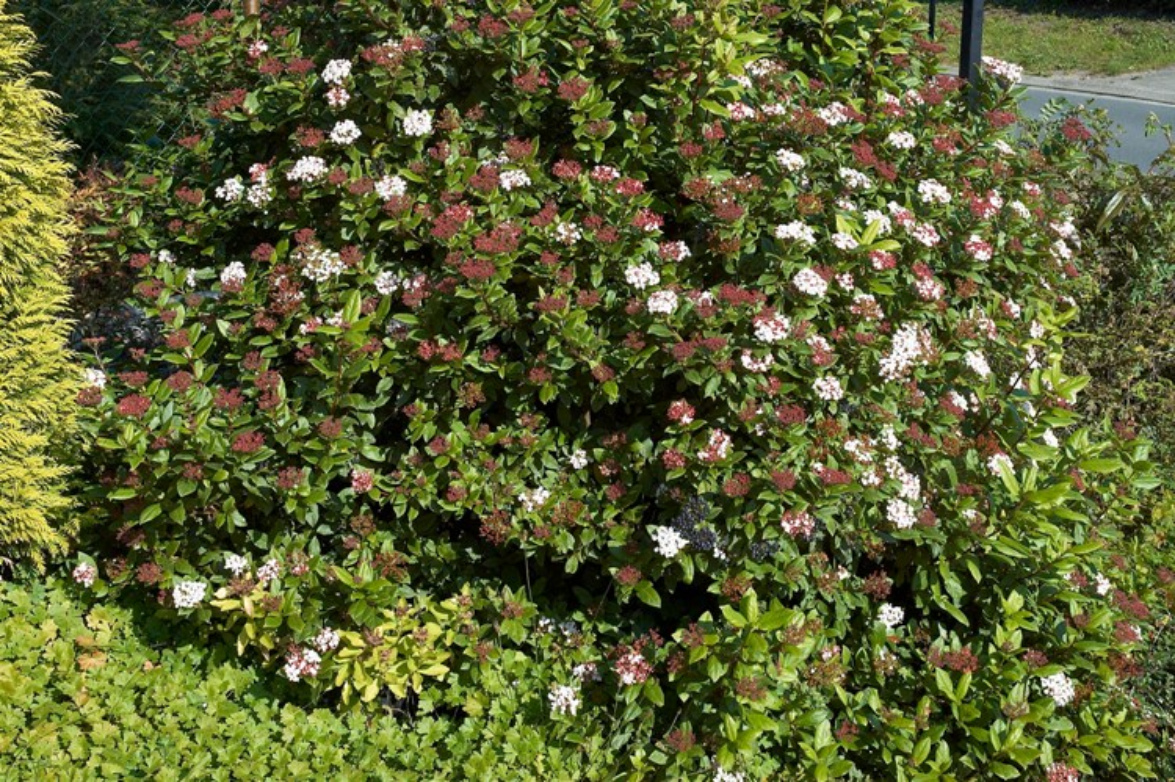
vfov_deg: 23.7
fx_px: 1859
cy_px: 391
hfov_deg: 35.1
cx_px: 588
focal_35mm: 57
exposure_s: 1/350
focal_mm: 38
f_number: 9.5
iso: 200
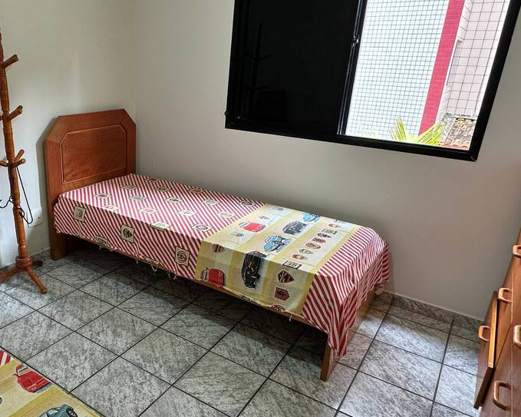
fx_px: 447
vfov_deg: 49.9
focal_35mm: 29
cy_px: 219
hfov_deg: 58.8
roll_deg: -1.9
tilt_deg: -20.5
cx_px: 165
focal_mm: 2.22
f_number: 2.2
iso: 64
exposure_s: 1/120
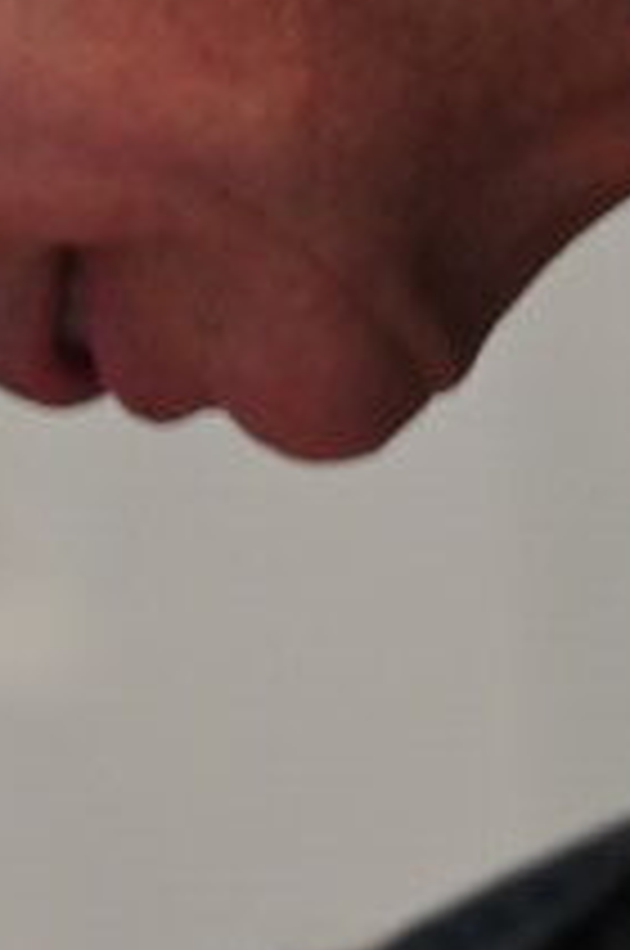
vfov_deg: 3.3
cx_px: 333
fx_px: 16512
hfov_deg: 2.2
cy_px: 540
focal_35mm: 627
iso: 800
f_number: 2.8
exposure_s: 1/60
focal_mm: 110
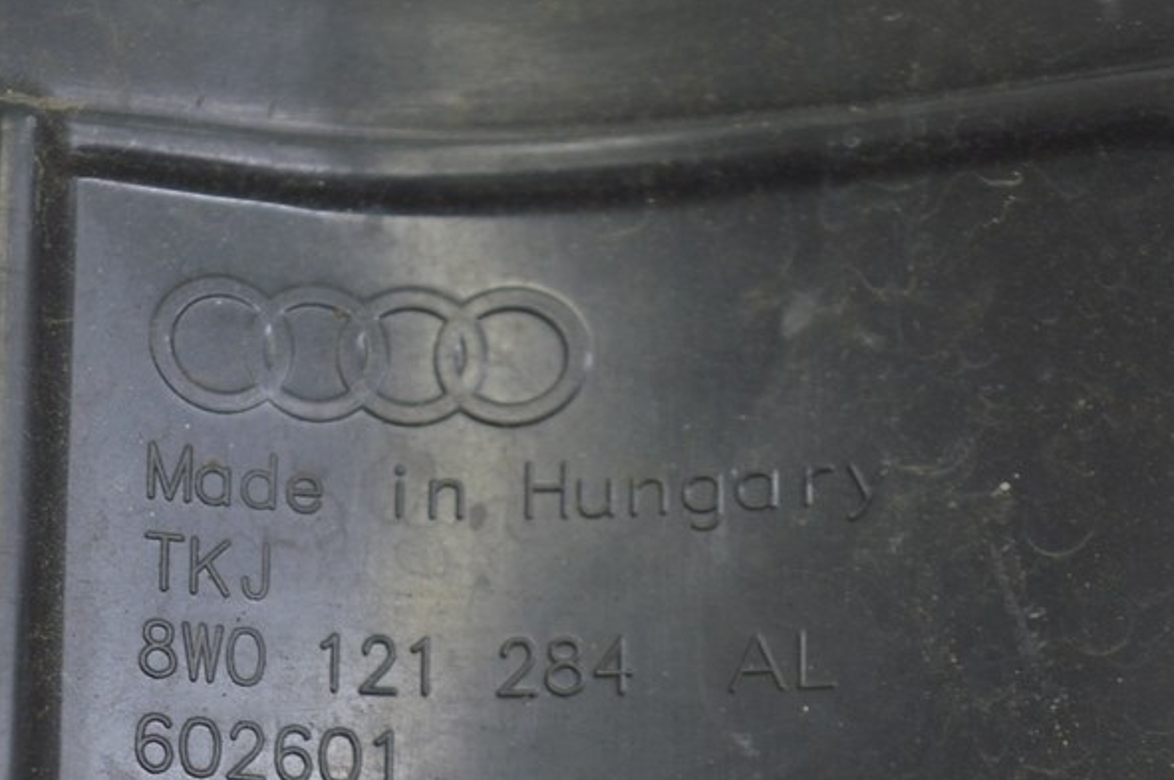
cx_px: 427
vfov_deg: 9.6
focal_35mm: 143
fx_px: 4655
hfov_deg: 14.4
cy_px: 583
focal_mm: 55
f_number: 5.6
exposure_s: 1/20
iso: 400
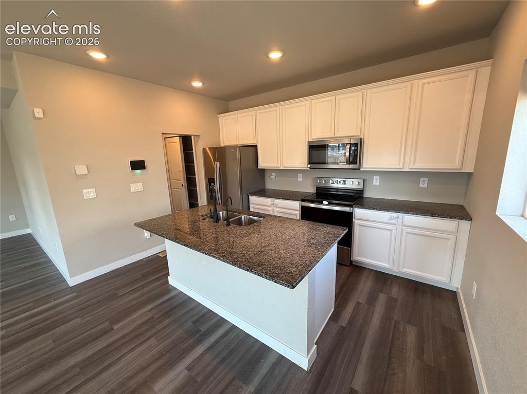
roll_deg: +1.4
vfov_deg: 85.6
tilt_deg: -10.6
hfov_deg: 102.1
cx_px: 264
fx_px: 213
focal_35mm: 14
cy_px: 197
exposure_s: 1/120
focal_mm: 2.22
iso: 125
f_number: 2.2
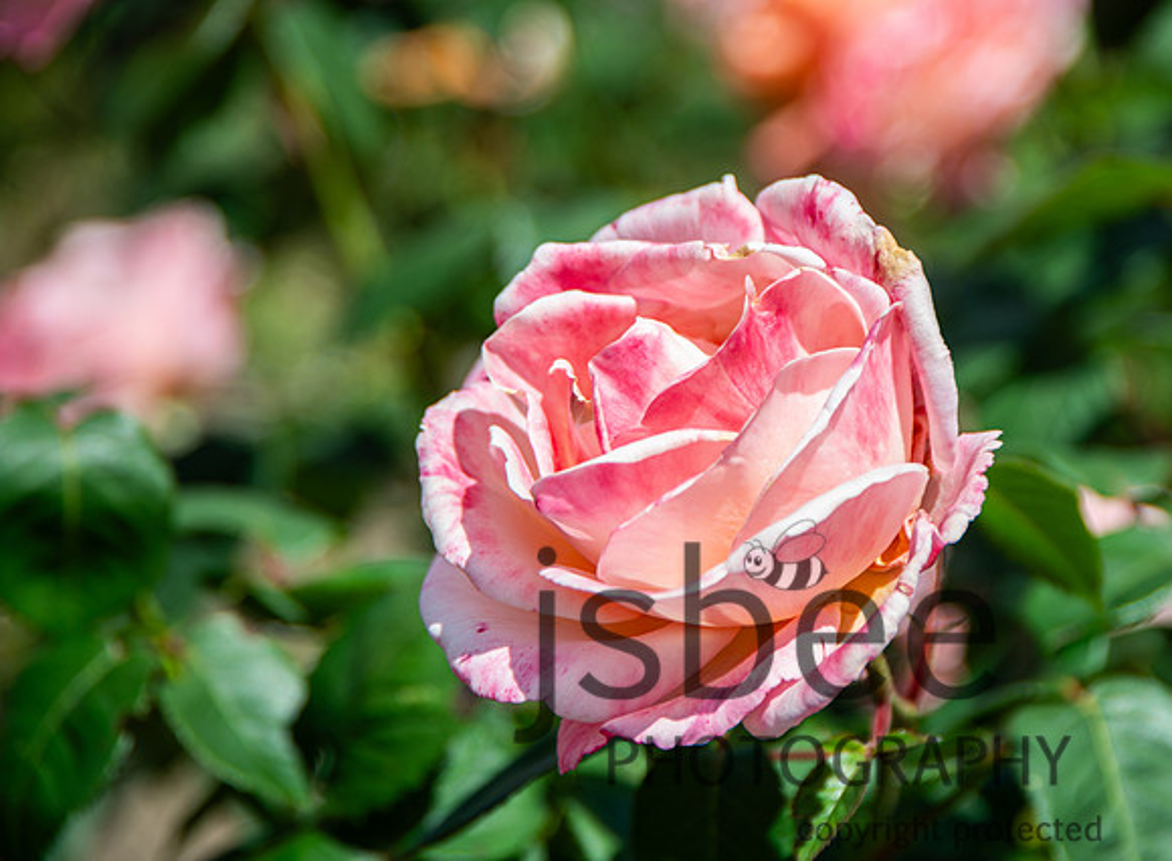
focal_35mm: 157
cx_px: 790
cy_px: 334
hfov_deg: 12.7
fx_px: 5269
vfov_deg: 9.3
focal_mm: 120
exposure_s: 1/320
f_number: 5.6
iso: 100
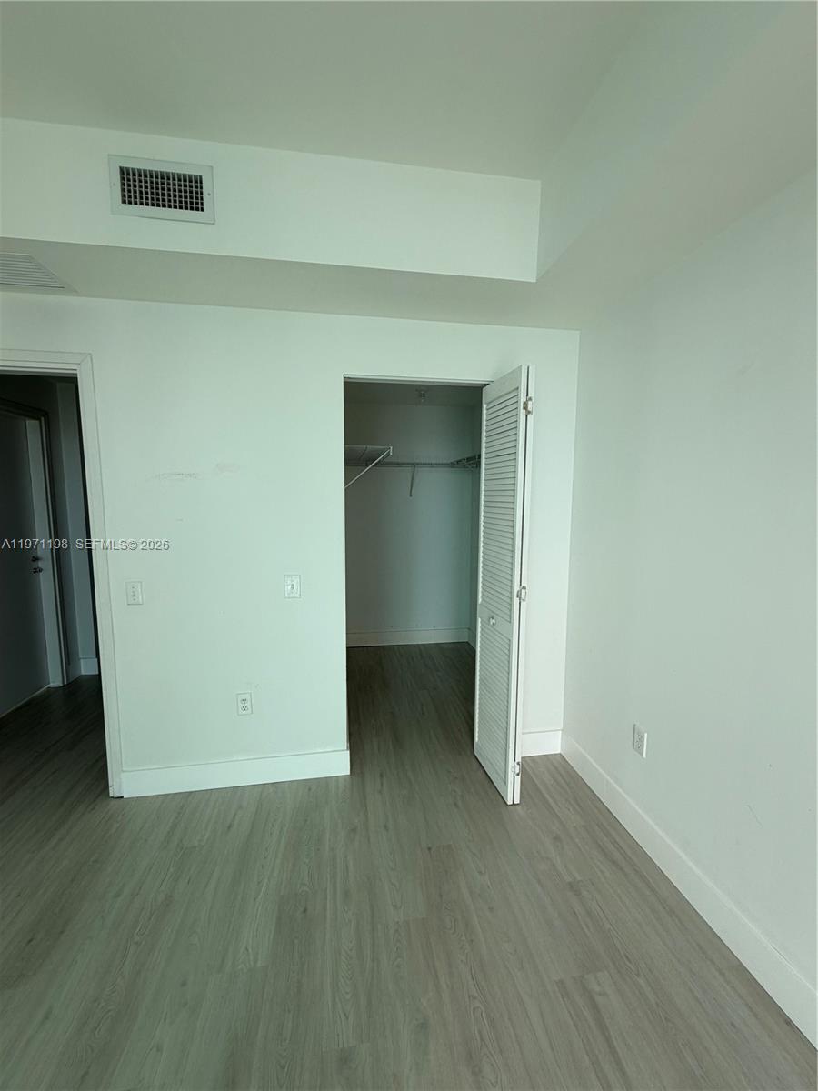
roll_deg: +0.2
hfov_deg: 85.7
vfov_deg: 102.1
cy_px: 546
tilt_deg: -5.9
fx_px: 441
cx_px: 409
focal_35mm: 14
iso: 40
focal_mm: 2.22
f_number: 2.2
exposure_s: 1/216
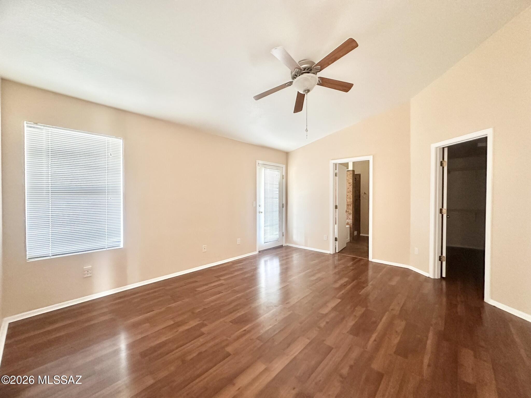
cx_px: 266
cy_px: 199
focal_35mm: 14
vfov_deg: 85.7
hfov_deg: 102.1
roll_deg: +0.0
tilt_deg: +0.0
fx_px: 215
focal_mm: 2.22
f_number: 2.2
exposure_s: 1/60
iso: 800
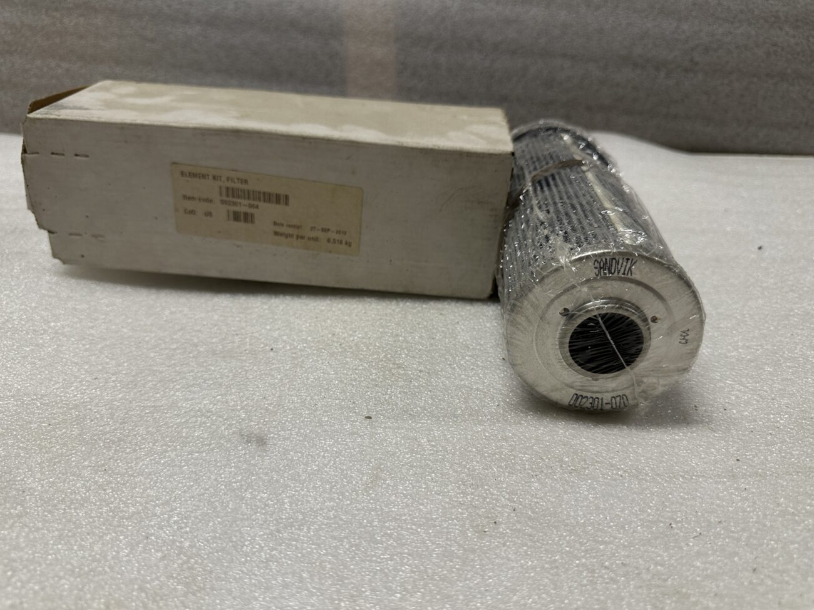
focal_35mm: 24
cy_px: 305
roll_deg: -1.2
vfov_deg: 56.8
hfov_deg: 71.6
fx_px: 564
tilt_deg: -27.8
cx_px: 407
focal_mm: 6.86
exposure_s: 1/100
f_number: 1.78
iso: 125
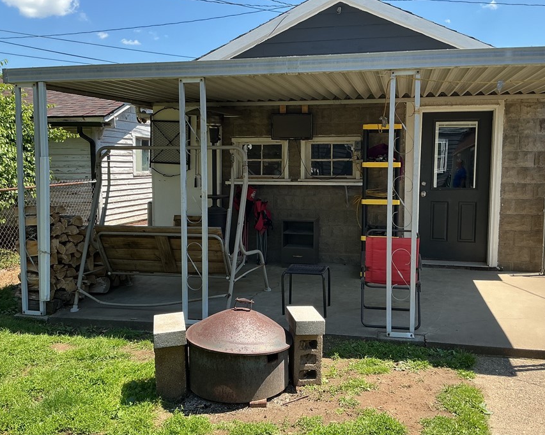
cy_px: 210
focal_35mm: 34
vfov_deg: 43.3
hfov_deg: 52.8
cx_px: 288
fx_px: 548
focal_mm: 3
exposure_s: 1/829
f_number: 1.8
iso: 25
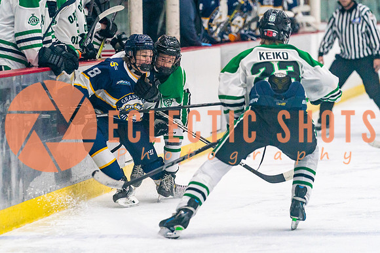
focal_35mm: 296
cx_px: 156
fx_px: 3127
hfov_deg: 7.0
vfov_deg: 4.6
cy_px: 108
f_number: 2.8
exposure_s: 1/1250
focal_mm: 200
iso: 3200
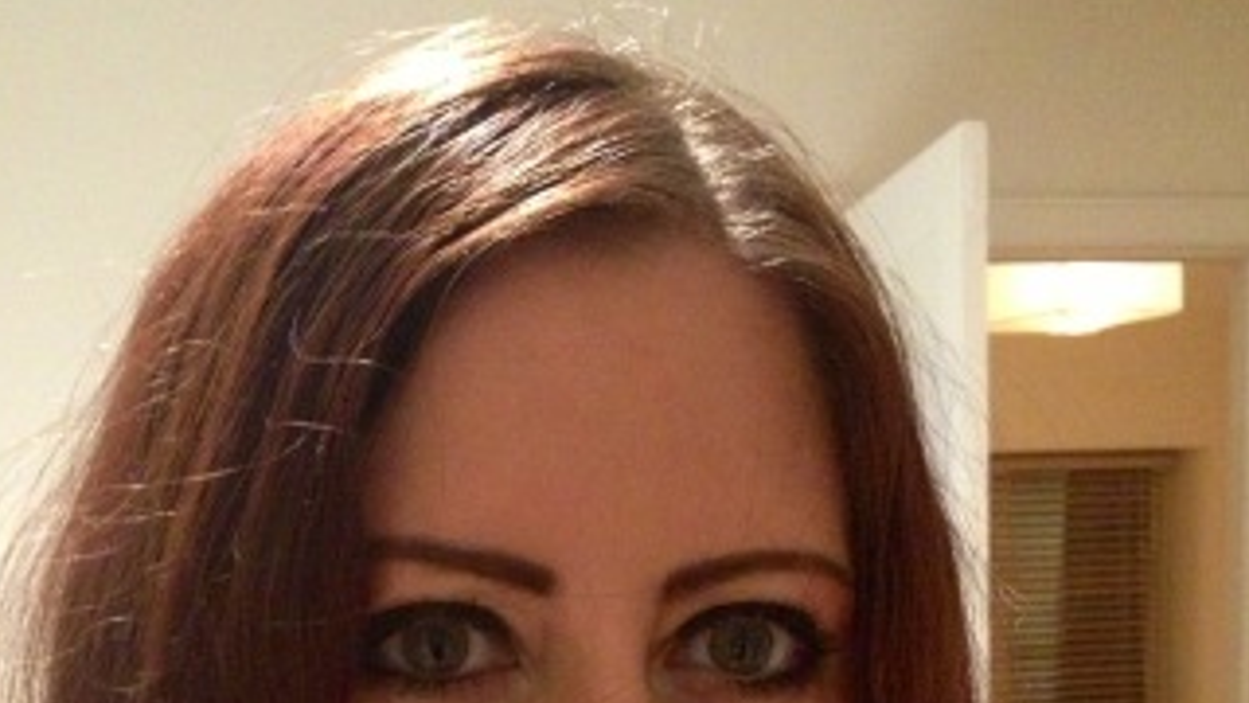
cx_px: 574
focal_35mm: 61
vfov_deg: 18.7
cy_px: 840
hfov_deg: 34.3
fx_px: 2020
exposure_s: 1/15
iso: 800
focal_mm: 4.28
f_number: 2.4
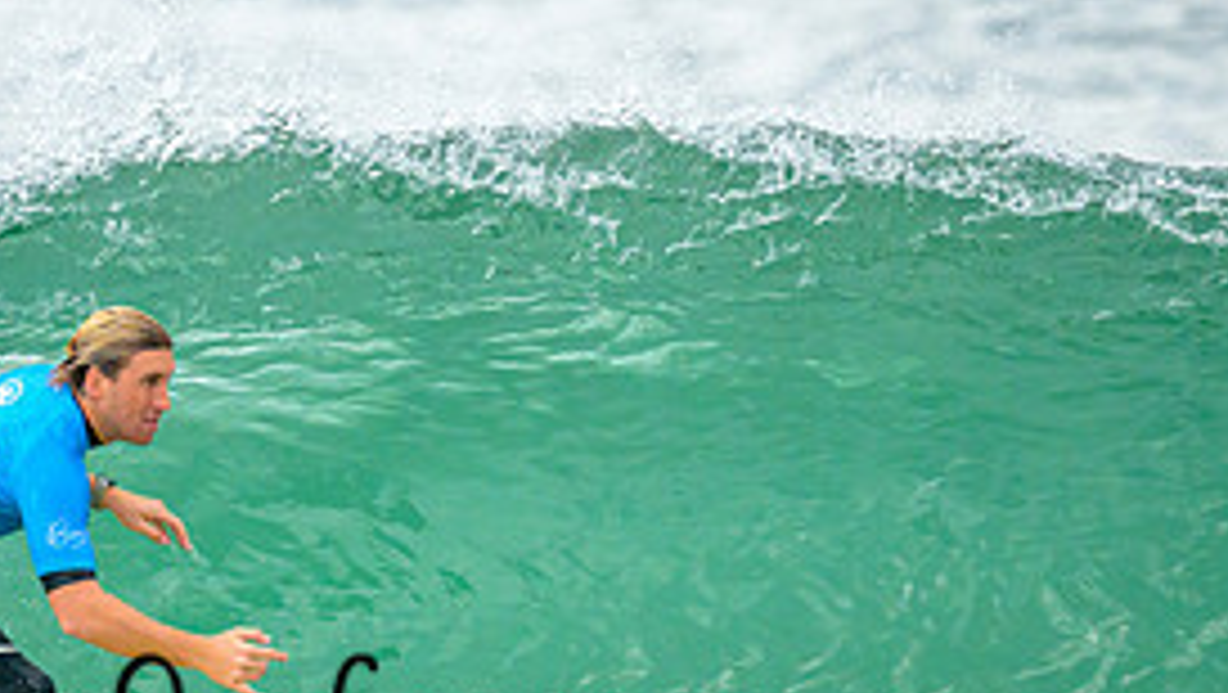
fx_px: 72662
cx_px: 190
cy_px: 476
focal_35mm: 2230
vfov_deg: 0.5
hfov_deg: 1.0
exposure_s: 1/2000
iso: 720
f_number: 6.3
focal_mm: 800
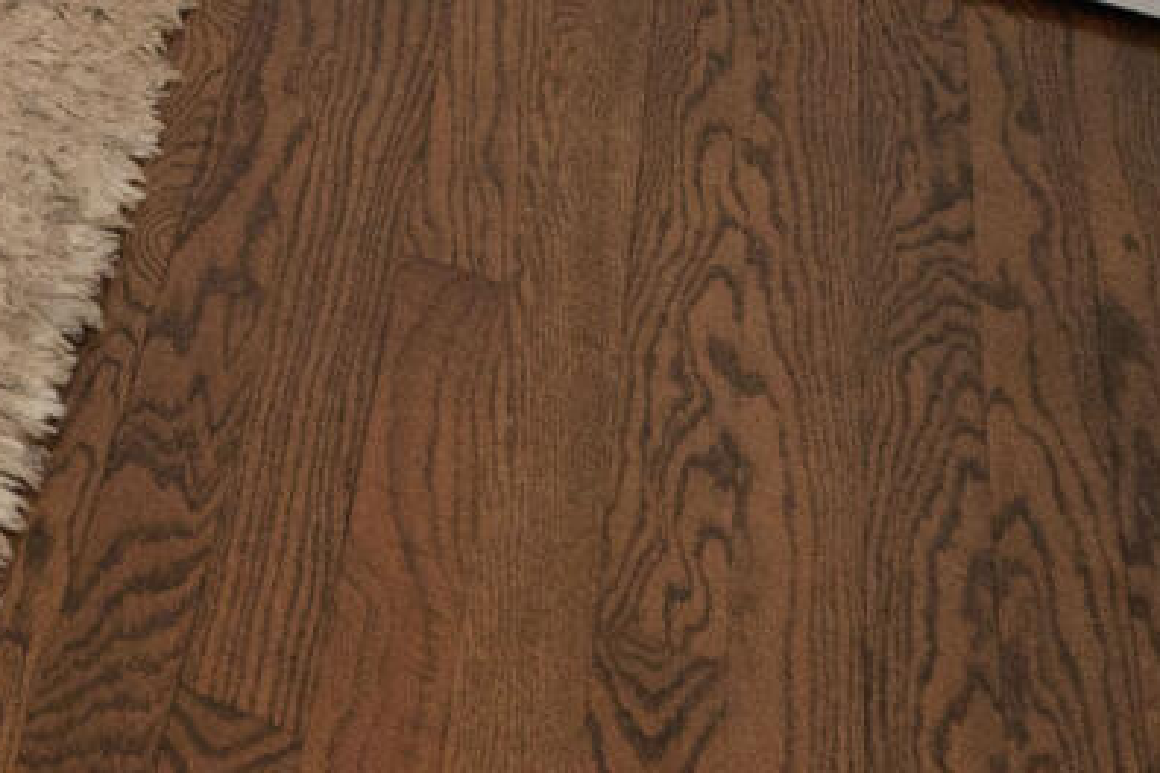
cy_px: -1950
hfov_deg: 11.0
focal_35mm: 106
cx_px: -2420
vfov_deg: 8.8
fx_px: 3415
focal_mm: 14
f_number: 8
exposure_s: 1/90
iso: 400
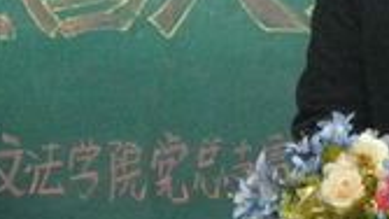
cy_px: -69
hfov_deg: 3.6
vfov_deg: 2.0
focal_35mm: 599
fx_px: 6180
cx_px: 475
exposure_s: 1/50
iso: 1600
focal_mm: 38.8
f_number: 4.4
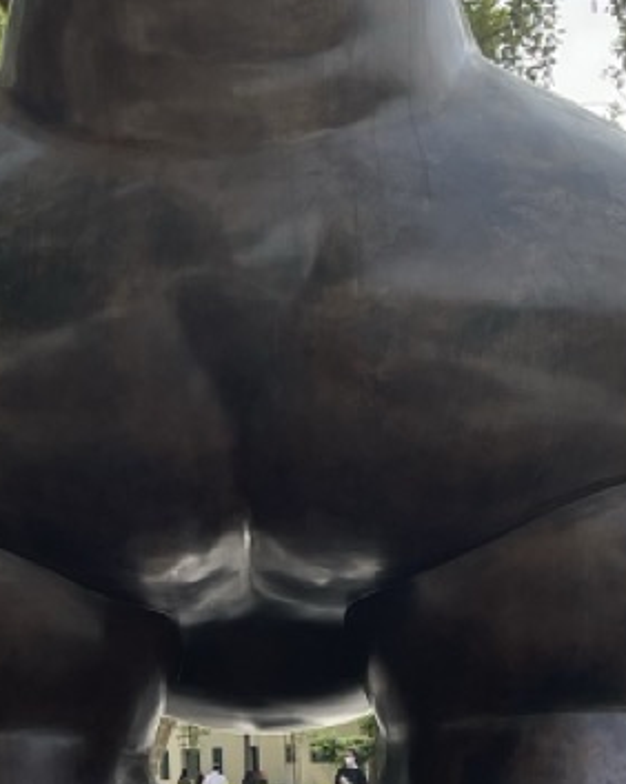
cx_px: 304
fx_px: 2132
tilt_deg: -0.1
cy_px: 726
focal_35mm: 92
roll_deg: +1.9
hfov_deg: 16.7
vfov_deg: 20.3
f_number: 1.6
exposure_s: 1/2247
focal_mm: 5.1
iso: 50
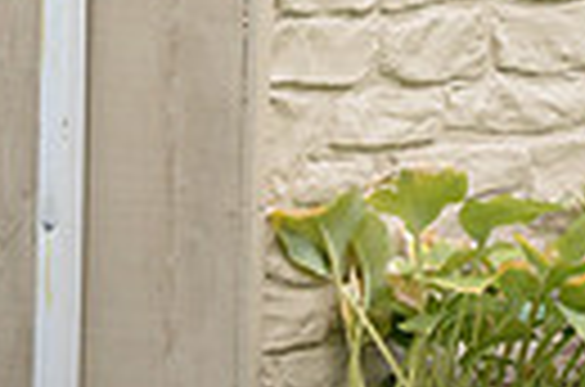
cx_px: 621
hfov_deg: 1.2
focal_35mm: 1789
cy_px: -850
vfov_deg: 0.8
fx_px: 29000
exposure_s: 1/800
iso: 800
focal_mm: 400
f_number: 6.3
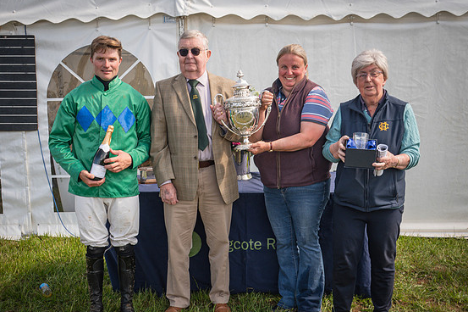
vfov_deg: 30.4
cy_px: 180
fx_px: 572
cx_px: 231
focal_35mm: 44
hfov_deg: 44.5
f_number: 8
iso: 100
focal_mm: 24
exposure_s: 1/60
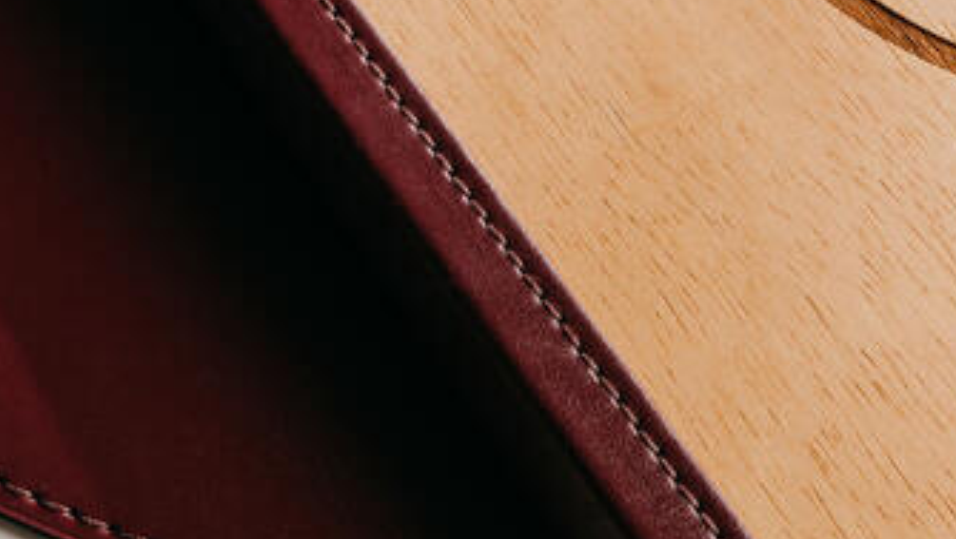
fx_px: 2664
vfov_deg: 11.6
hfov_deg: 20.3
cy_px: 232
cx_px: 648
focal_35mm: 105
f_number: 10
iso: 100
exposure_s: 1/80
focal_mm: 32
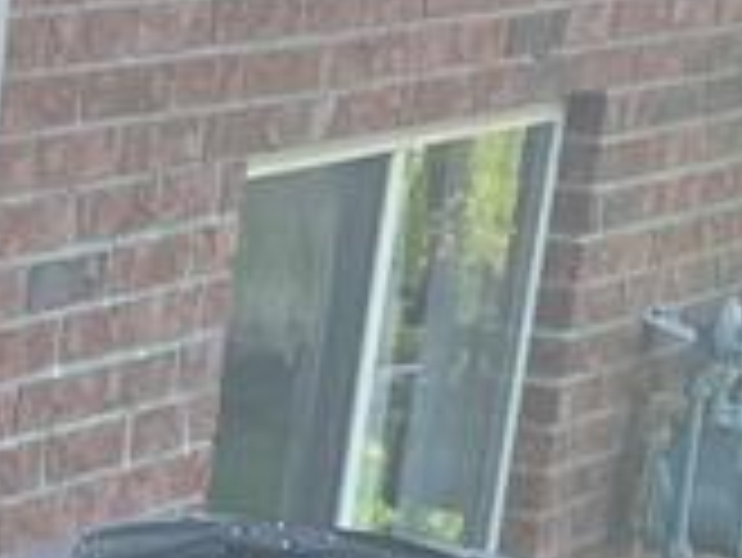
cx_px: -1192
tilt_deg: -17.0
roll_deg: -0.1
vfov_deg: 9.0
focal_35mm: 161
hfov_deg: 10.2
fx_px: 3454
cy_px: 810
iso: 50
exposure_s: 1/581
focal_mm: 4.2
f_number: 1.6
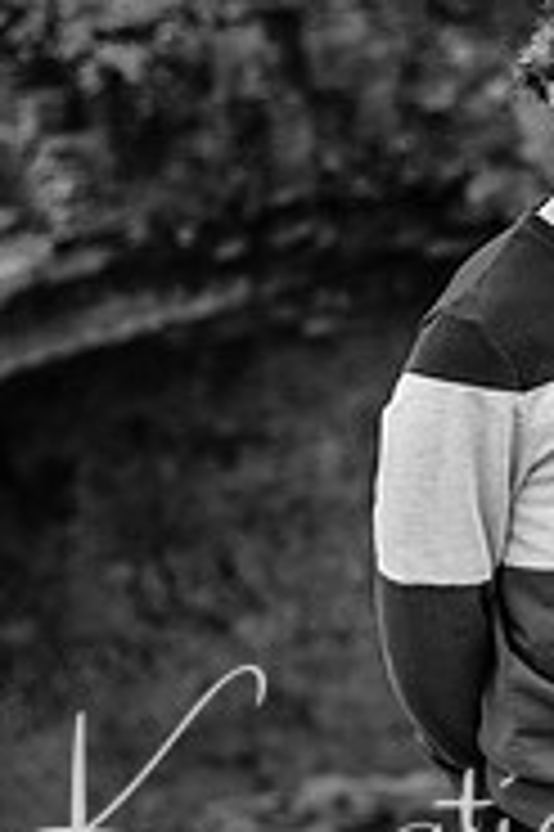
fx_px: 3261
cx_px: 667
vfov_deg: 14.4
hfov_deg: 9.6
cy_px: 756
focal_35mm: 141
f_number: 2.8
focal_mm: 58
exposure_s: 1/500
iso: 250
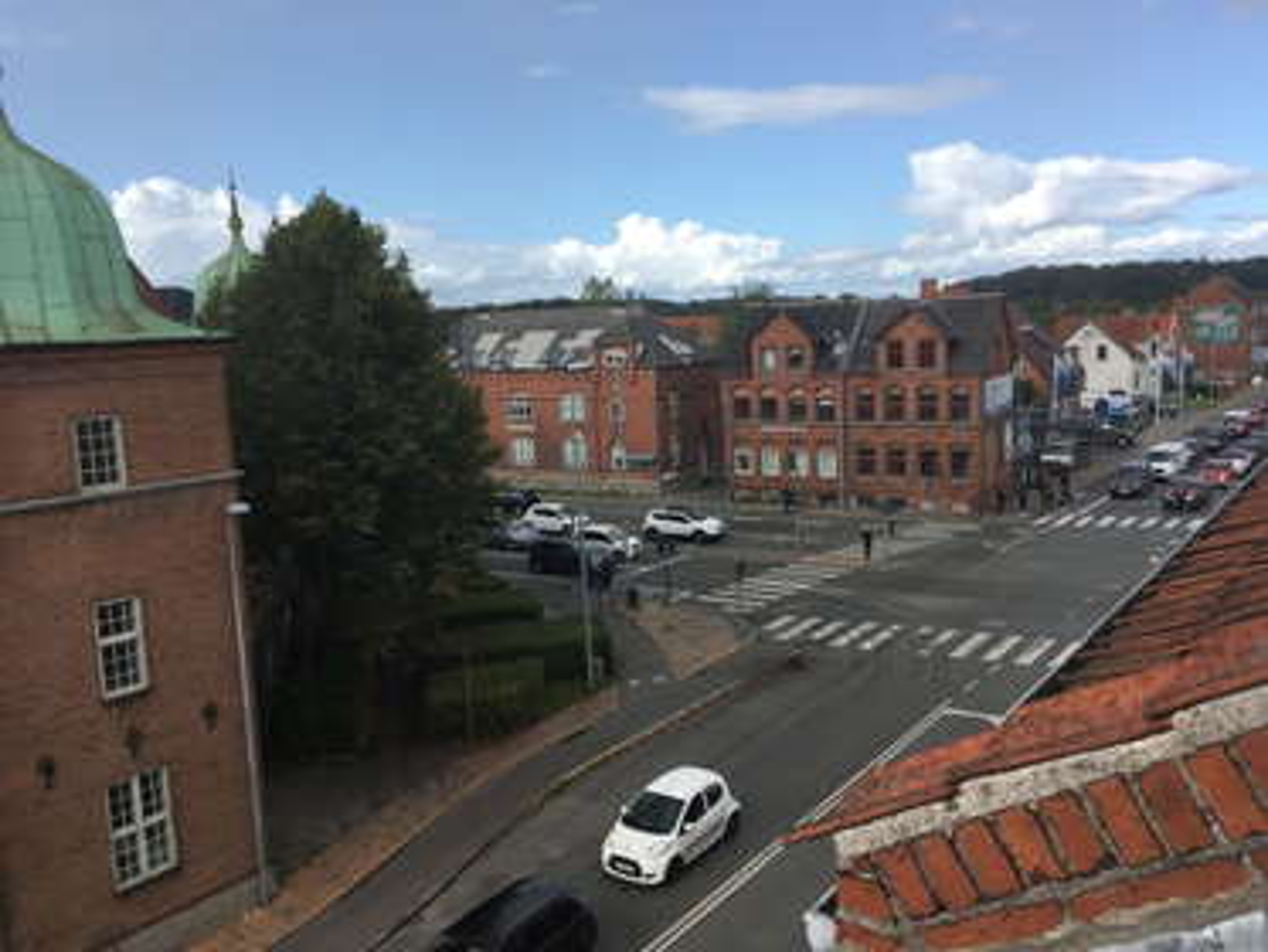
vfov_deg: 48.3
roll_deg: +1.0
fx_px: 1063
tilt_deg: -9.2
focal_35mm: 29
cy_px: 476
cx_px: 634
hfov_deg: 61.6
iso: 25
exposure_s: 1/754
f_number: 2.2
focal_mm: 4.15
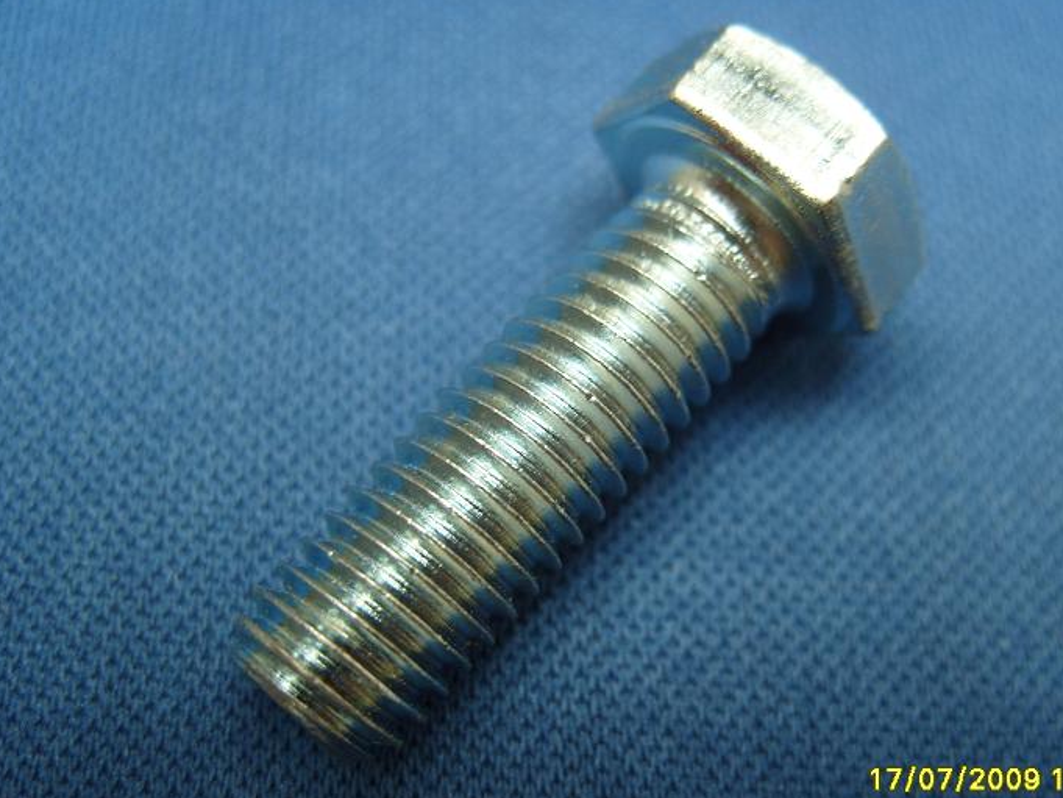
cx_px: 601
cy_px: 412
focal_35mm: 40
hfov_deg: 46.7
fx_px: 1229
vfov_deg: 36.0
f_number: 2.8
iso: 100
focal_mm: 7.8
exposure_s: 1/90
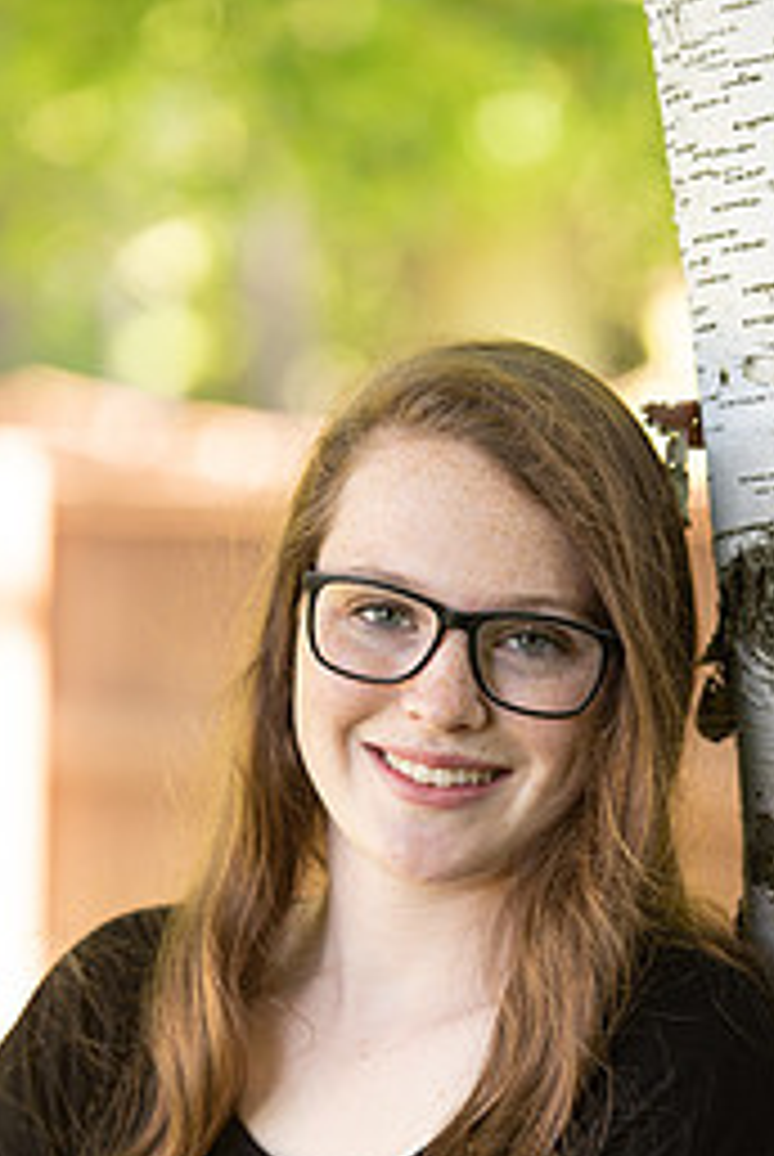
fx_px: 7590
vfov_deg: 8.7
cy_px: 972
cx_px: 490
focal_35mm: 236
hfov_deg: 5.8
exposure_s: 1/200
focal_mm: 135
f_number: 2.8
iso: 400
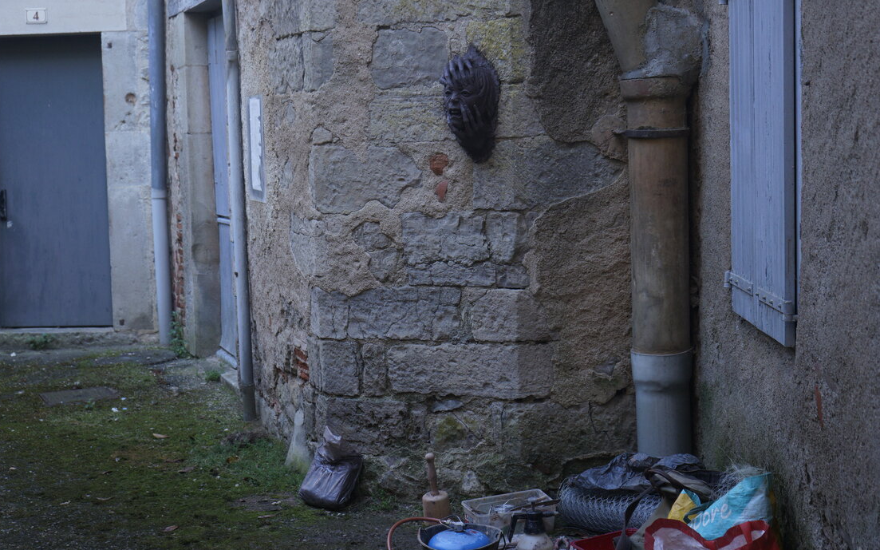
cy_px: 280
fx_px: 1463
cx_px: 416
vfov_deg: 21.3
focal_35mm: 61
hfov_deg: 33.5
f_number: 5
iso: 800
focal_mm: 55
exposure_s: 1/125
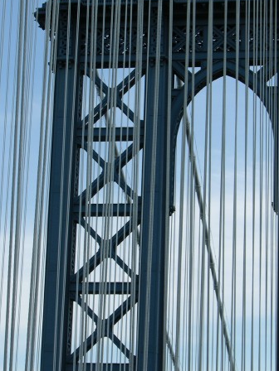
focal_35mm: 120
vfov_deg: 16.4
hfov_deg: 12.3
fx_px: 1290
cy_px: 214
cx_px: 159
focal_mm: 17.8
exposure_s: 1/224
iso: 50
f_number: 5.9
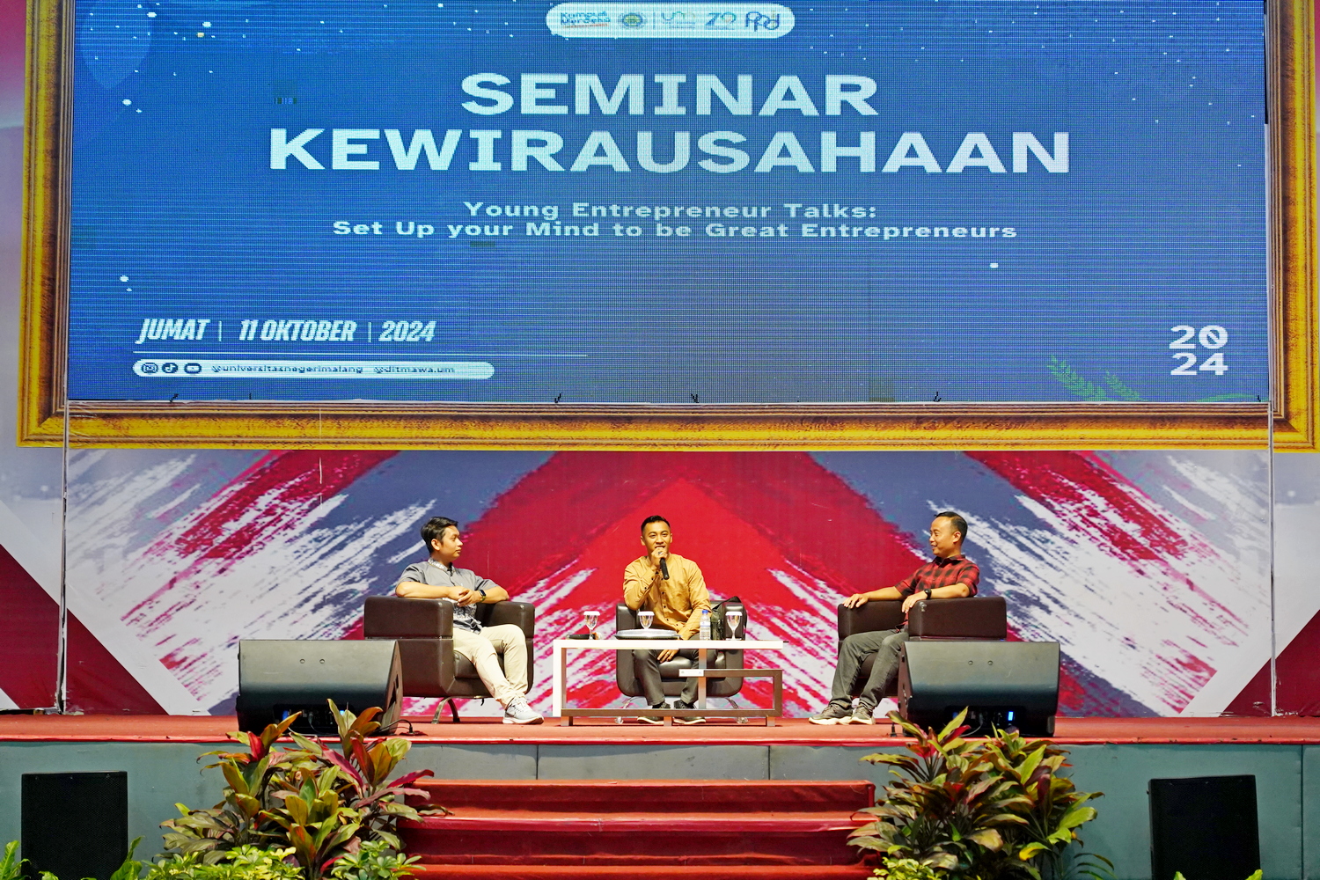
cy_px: 440
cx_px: 660
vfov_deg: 17.3
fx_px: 2896
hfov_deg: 25.7
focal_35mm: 79
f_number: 4
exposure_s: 1/160
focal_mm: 79
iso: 3200
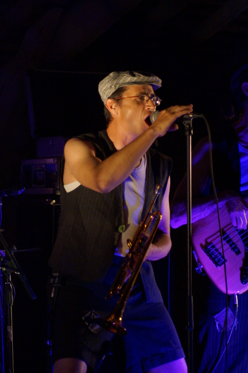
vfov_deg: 8.6
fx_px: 2485
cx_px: 124
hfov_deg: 5.7
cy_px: 186
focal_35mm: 240
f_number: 5.6
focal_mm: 160
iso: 3200
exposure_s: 1/200
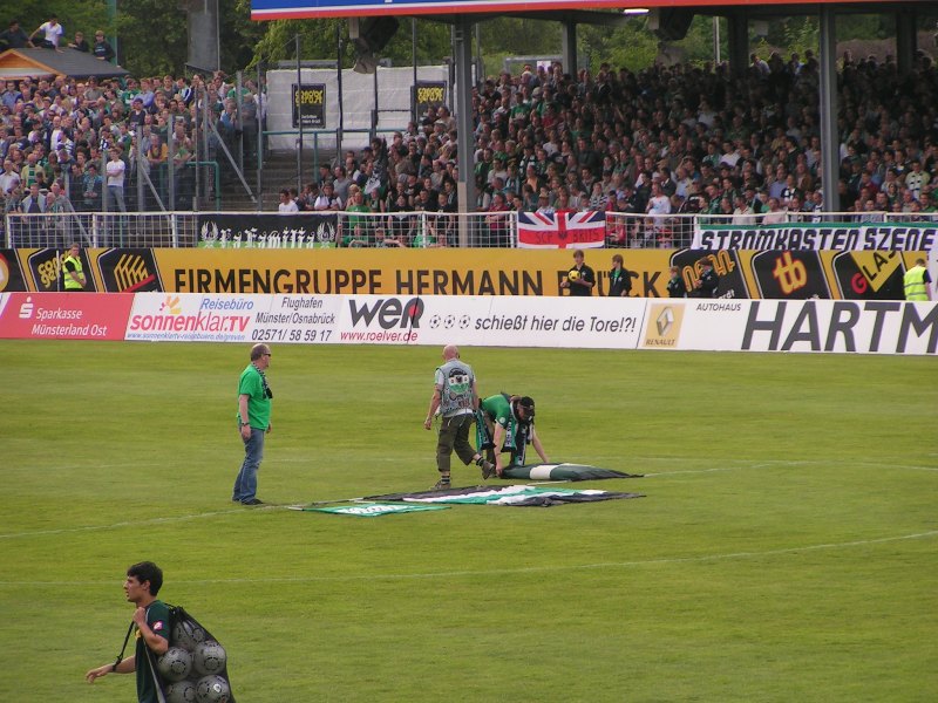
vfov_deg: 6.3
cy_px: 352
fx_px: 6395
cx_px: 469
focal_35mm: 236
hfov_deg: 8.4
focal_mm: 36.1
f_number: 3.5
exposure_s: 1/250
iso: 50
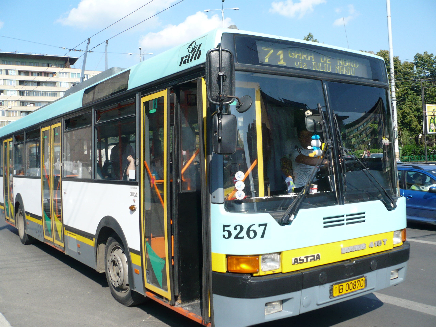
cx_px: 218
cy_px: 164
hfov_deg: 52.6
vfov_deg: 40.7
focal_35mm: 35
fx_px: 441
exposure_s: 1/160
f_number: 8
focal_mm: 5.8
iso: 100
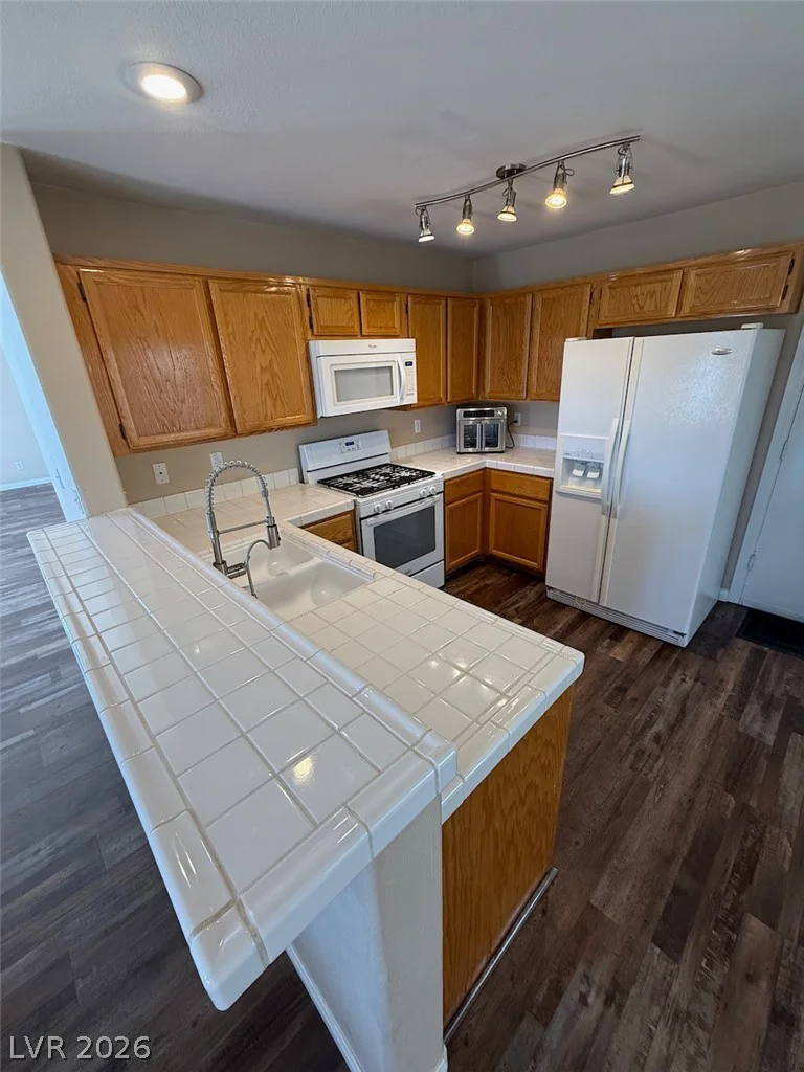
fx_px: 434
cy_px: 536
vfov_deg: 102.1
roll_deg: +2.9
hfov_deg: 85.7
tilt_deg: -21.3
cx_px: 402
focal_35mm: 14
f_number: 2.2
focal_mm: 2.22
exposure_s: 1/120
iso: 160
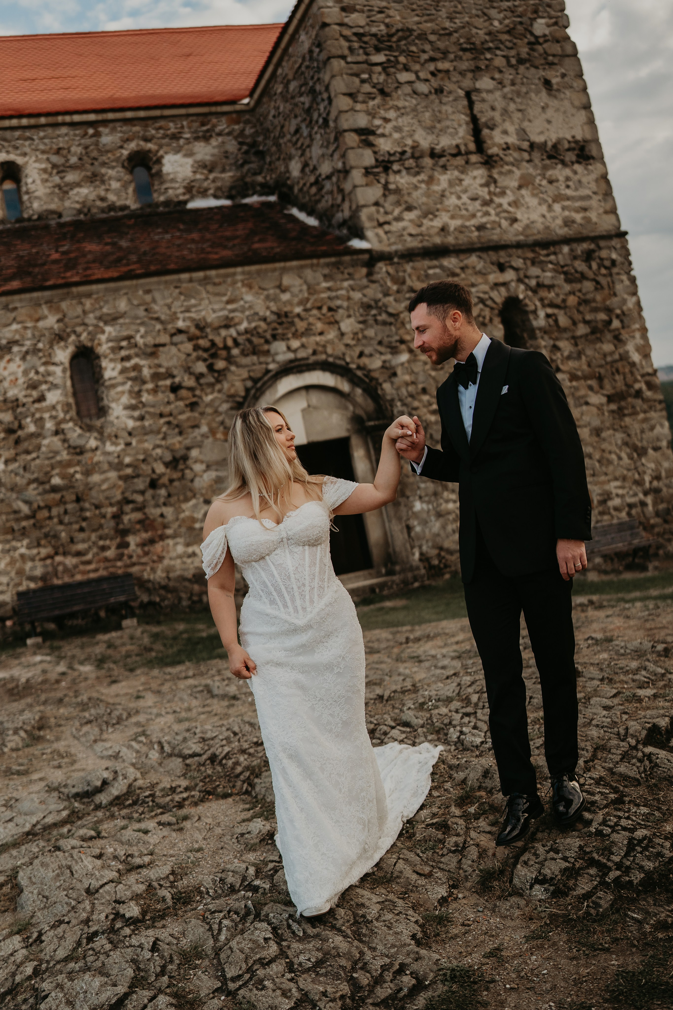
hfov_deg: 37.9
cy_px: 505
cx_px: 336
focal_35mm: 35
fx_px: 981
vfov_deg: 54.4
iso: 640
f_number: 1.8
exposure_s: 1/4000
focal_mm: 35
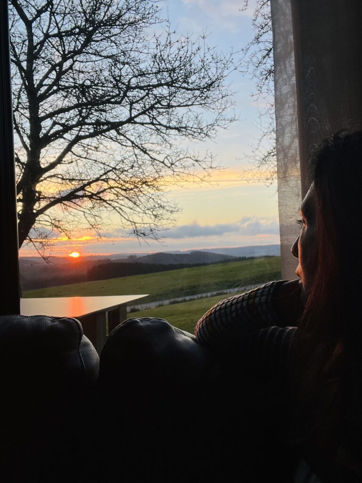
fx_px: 418
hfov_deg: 46.8
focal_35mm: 30
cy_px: 242
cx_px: 181
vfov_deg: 60.0
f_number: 2.2
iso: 40
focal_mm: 2.71
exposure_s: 1/121
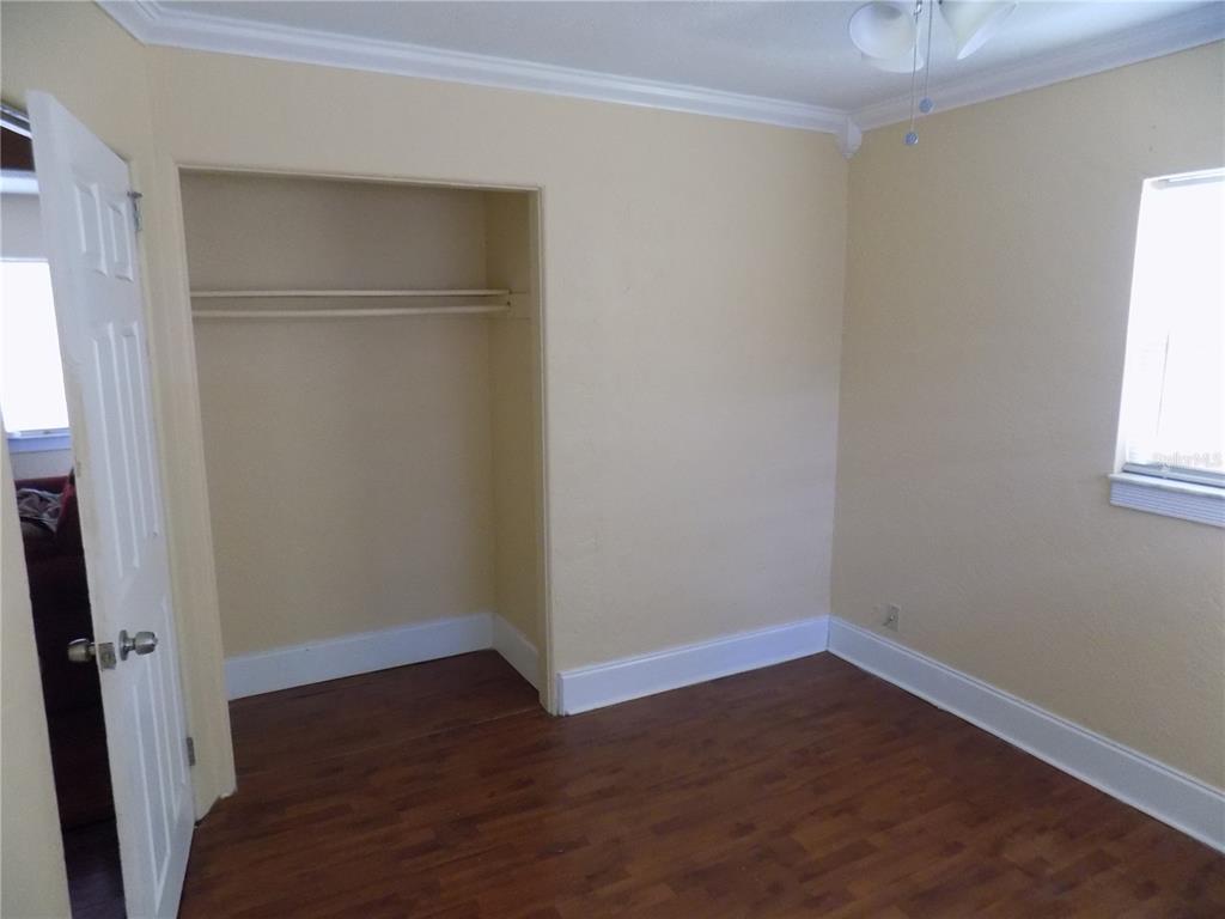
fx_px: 814
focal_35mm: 23
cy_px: 460
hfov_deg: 73.9
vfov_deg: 58.9
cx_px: 612
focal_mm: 4
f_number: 3.1
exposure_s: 1/20
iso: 400
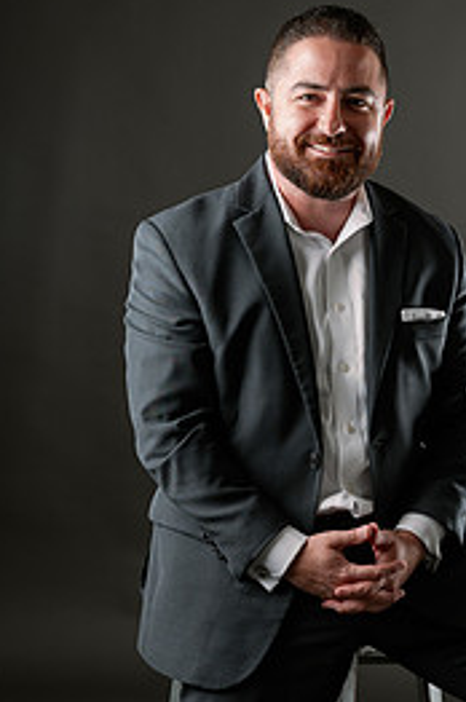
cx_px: 320
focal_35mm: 86
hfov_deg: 15.8
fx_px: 1674
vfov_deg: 23.6
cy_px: 434
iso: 100
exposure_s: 1/200
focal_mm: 50
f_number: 5
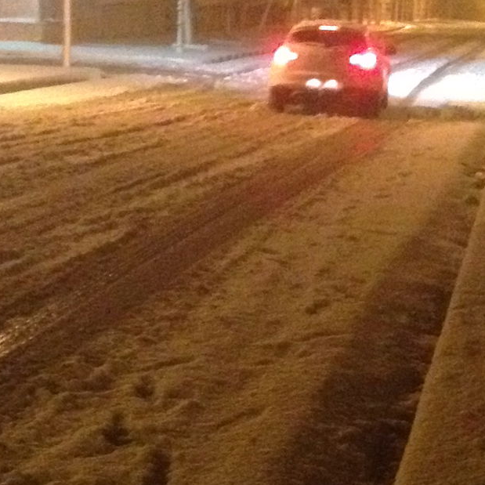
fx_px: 2029
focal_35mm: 128
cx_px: 281
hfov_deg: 13.6
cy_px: 439
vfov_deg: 13.5
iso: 640
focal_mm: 4.28
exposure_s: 1/15
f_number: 2.4
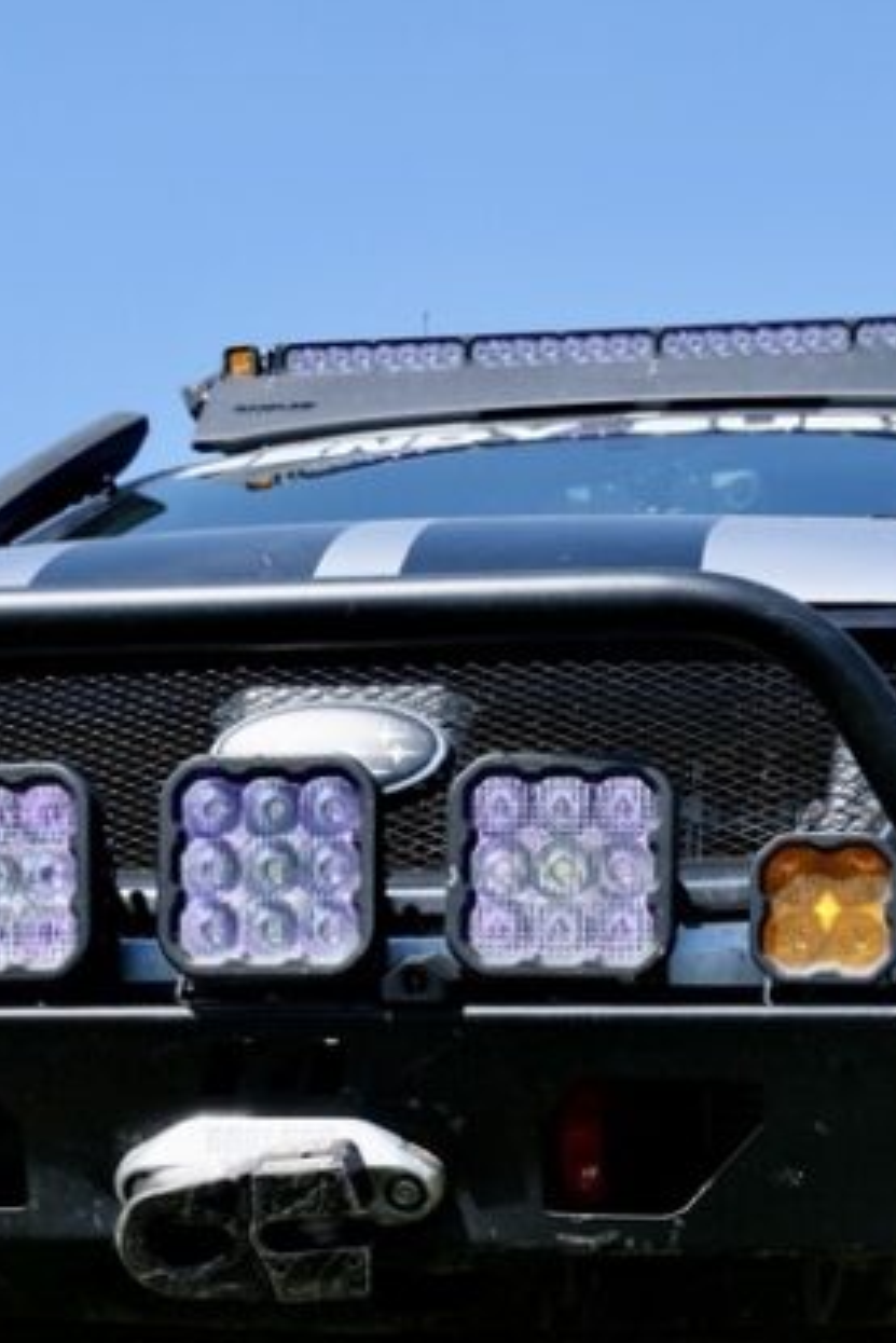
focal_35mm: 74
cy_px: 1076
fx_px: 2760
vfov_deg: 26.8
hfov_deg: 18.4
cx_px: 427
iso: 320
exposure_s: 1/850
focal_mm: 20.2
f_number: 5.6
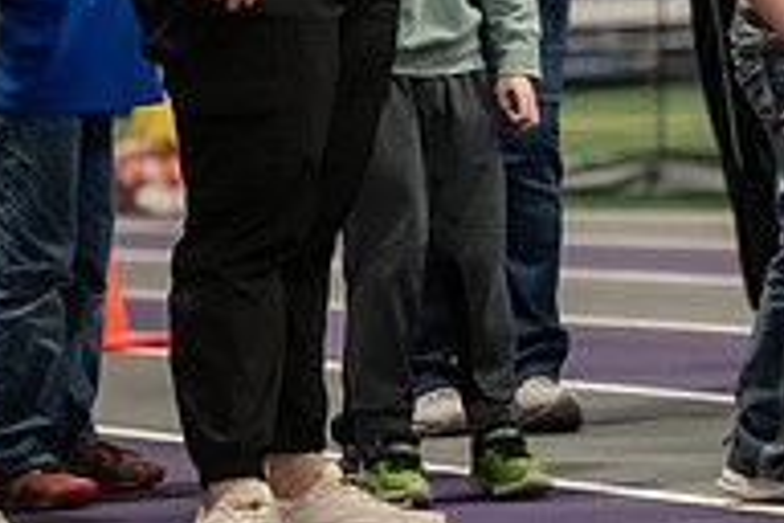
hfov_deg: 5.8
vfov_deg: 3.9
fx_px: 7643
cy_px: -141
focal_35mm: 351
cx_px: 1123
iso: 4000
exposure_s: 1/400
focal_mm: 116
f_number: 3.2
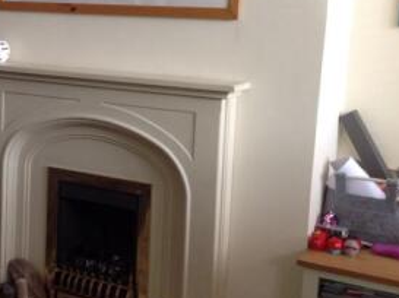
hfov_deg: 25.0
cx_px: 17
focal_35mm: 75
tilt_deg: -8.1
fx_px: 863
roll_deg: -3.7
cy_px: 112
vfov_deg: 19.6
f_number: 2.4
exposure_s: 1/15
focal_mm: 4.28
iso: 100
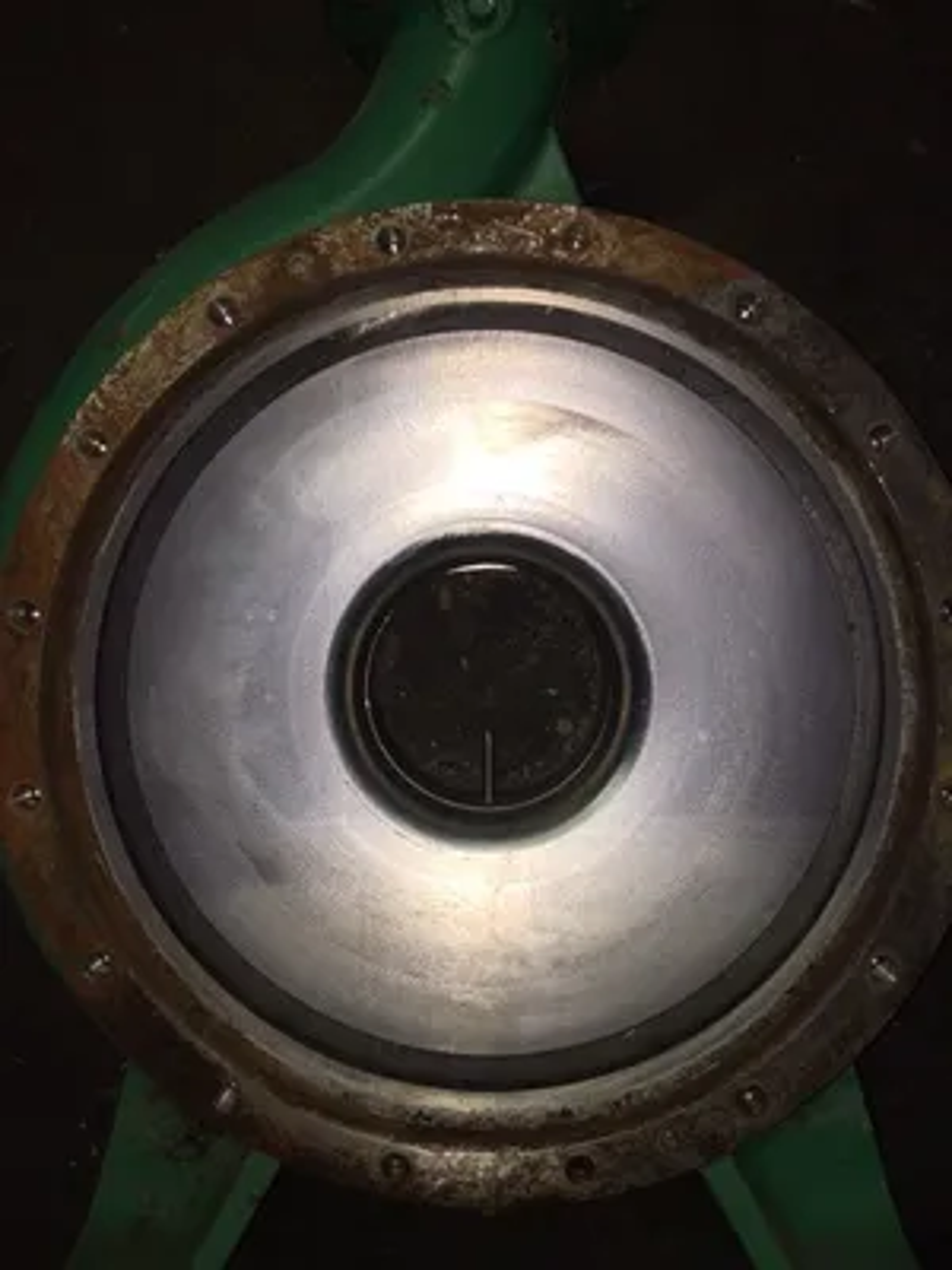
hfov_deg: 48.2
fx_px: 1063
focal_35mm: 29
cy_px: 635
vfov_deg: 61.7
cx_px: 476
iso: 25
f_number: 2.2
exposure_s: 1/56
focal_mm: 4.15
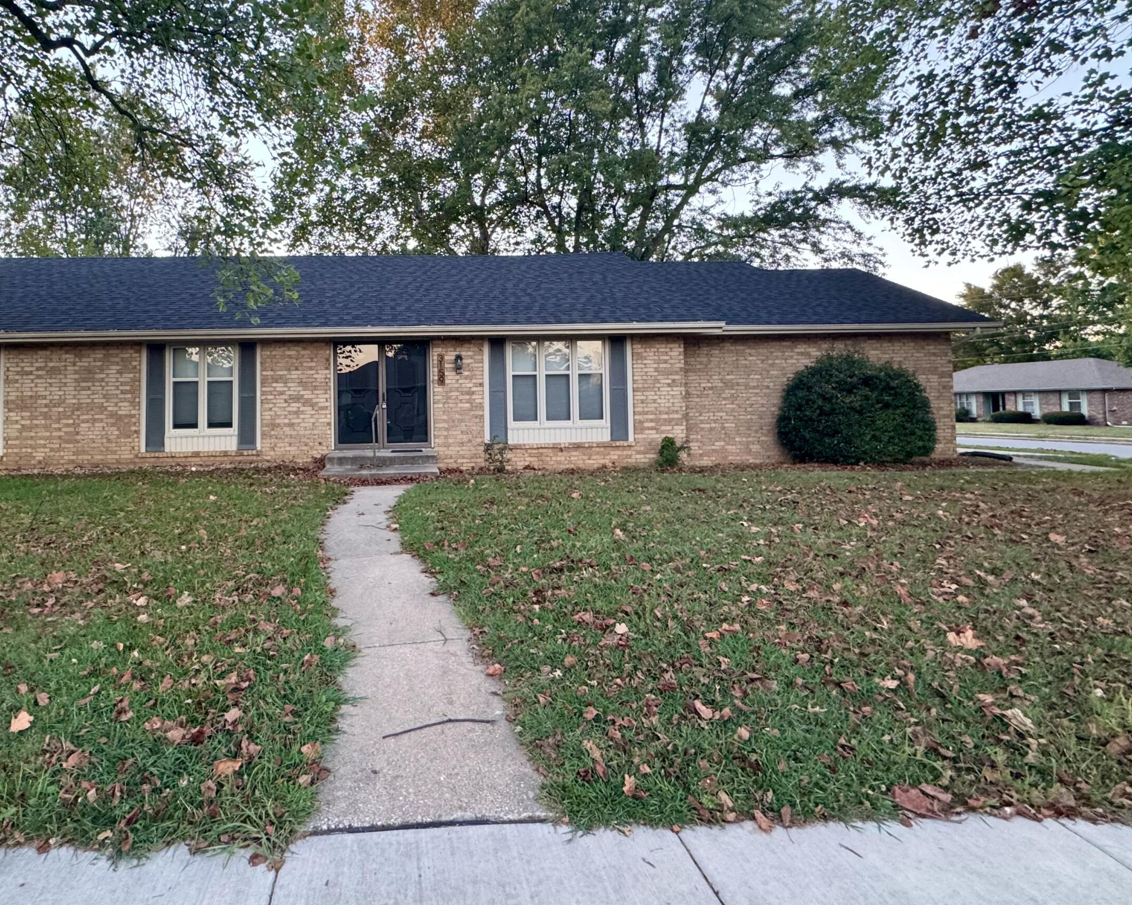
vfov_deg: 70.3
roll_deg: +0.8
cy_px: 378
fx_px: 636
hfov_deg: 82.0
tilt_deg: +1.9
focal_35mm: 19
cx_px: 440
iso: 320
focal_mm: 2.22
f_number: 2.2
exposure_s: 1/99
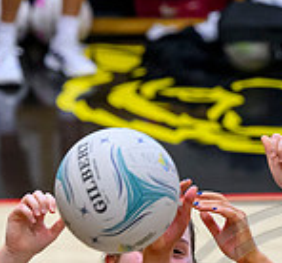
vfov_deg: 2.9
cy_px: 305
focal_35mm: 586
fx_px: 5222
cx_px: 483
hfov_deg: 3.1
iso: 4000
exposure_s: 1/1000
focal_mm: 115
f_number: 3.2
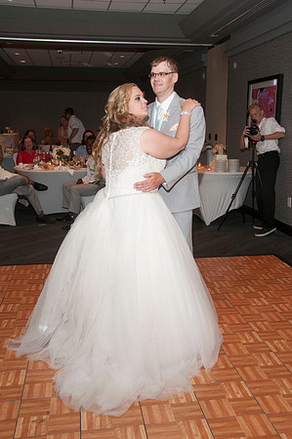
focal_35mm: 39
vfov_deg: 49.6
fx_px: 476
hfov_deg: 34.1
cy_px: 220
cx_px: 146
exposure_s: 1/60
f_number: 5.6
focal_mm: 26
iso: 800
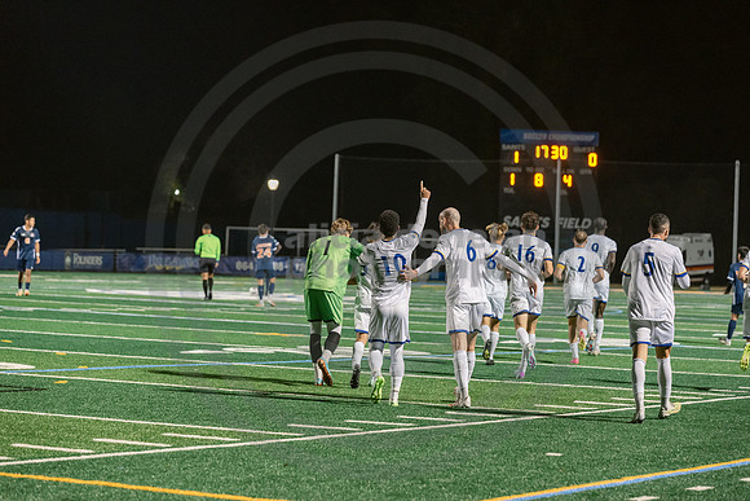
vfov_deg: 10.6
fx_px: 2709
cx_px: 375
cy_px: 250
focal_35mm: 130
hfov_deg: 15.8
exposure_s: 1/400
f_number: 4
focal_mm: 130
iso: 2500
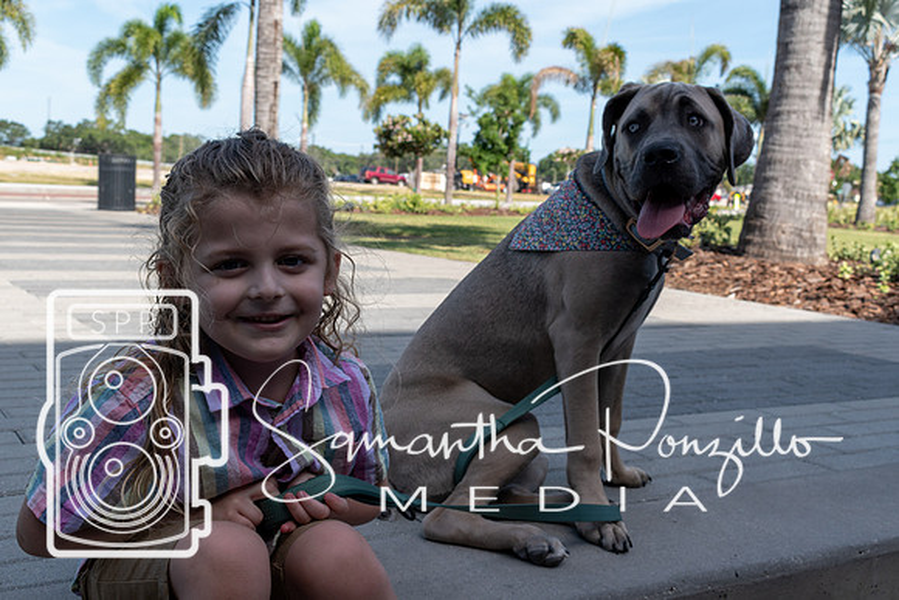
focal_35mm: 40
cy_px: 300
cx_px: 450
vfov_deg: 33.0
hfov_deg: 47.9
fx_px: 1012
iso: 200
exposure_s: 1/320
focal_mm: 27
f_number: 9
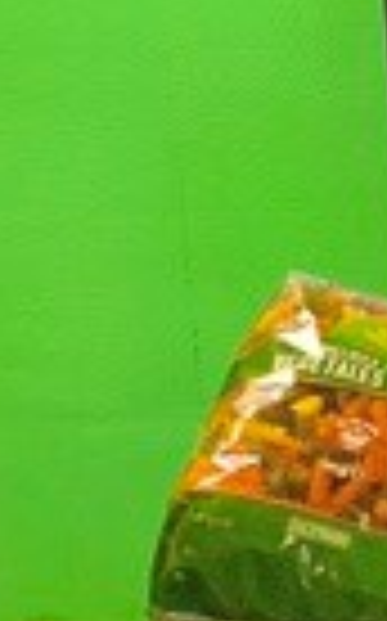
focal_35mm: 113
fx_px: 1911
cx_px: 1350
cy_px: 500
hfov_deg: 8.5
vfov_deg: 18.3
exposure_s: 1/100
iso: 250
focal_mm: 6.14
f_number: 1.65
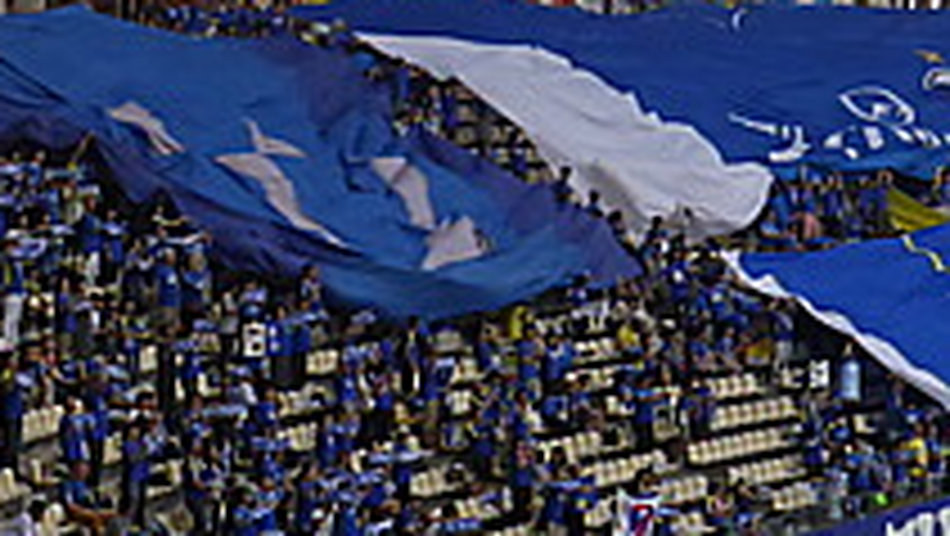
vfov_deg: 6.5
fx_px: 4688
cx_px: 905
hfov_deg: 11.5
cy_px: 104
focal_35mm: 186
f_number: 5
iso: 400
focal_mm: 13.3
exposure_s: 1/125
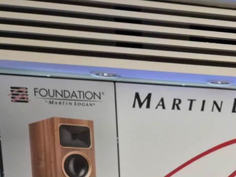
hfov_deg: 25.4
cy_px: 255
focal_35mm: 70
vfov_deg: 18.8
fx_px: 477
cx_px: 269
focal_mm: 5.4
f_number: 1.8
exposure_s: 1/33
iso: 1250
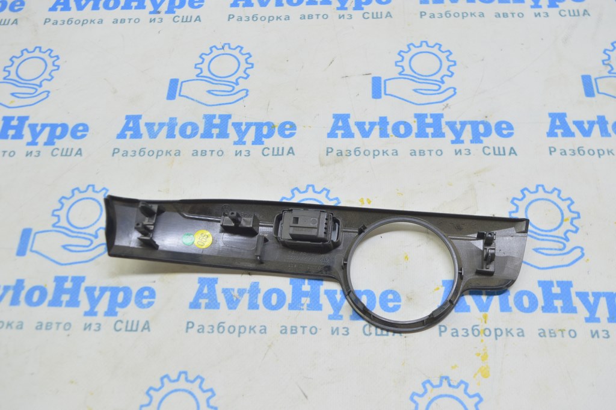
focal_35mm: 38
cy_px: 205
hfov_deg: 51.3
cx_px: 308
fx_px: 641
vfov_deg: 35.4
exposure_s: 1/20
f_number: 5.6
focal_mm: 25
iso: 400
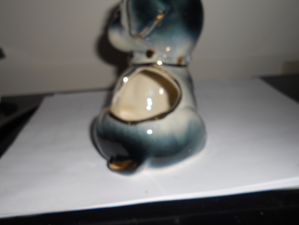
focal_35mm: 32
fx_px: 276
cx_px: 150
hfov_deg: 56.8
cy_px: 112
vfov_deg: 44.2
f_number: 8.8
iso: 80
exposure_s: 1/25
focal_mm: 5.8
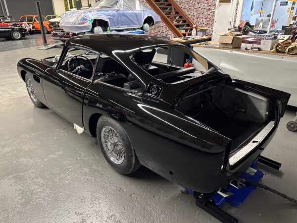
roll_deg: -0.3
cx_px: 148
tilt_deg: -24.3
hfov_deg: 71.6
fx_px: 206
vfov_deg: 56.8
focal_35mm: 24
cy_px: 112
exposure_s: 1/50
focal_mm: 6.86
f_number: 1.78
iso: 640
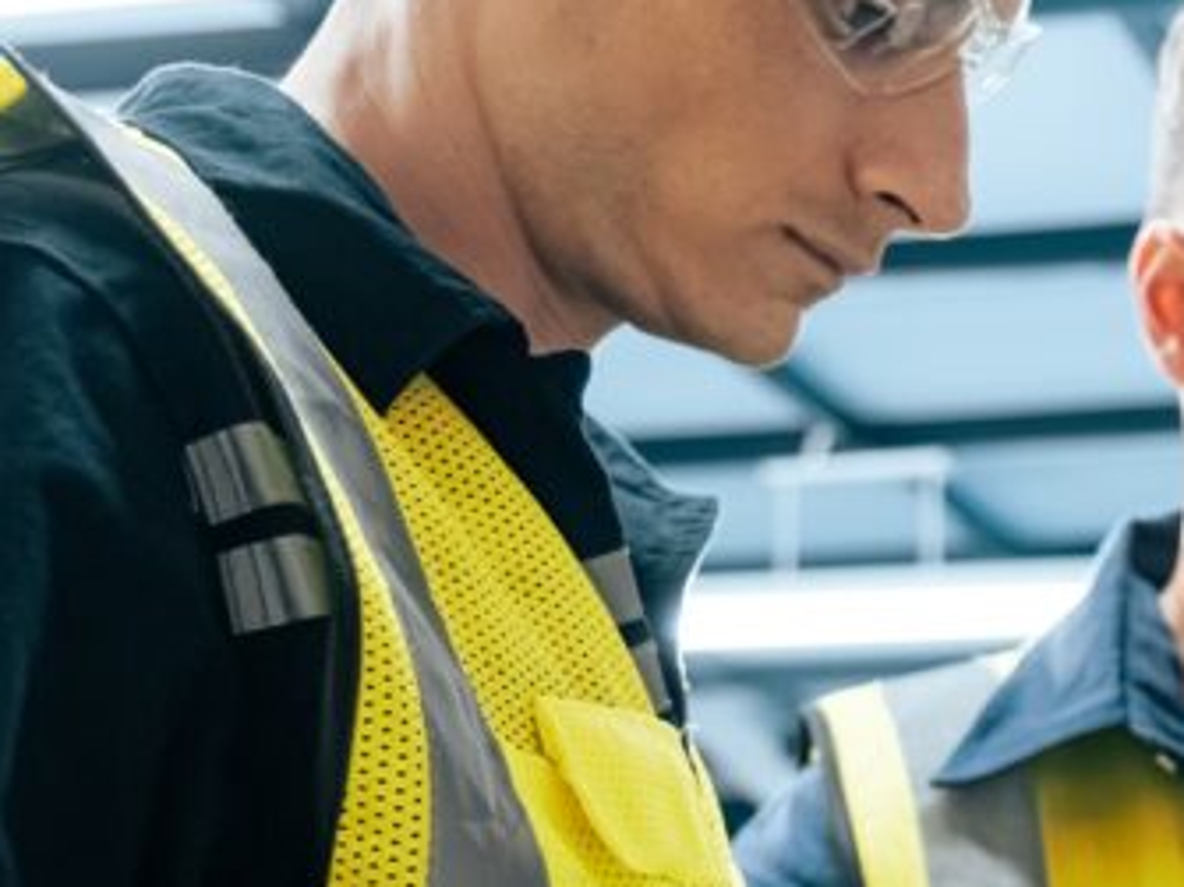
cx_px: 1552
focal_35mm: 100
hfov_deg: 18.3
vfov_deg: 14.7
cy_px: 634
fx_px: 3419
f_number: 2.8
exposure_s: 1/55
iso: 1250
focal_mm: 22.7
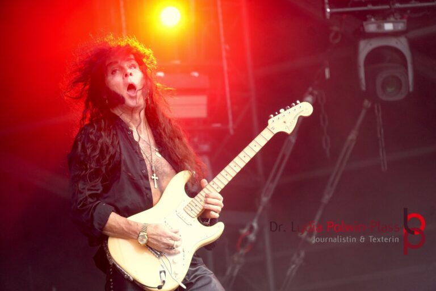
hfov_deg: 7.7
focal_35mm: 268
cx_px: 218
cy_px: 146
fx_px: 3252
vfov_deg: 5.1
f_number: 6.3
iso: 1000
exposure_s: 1/320
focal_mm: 179
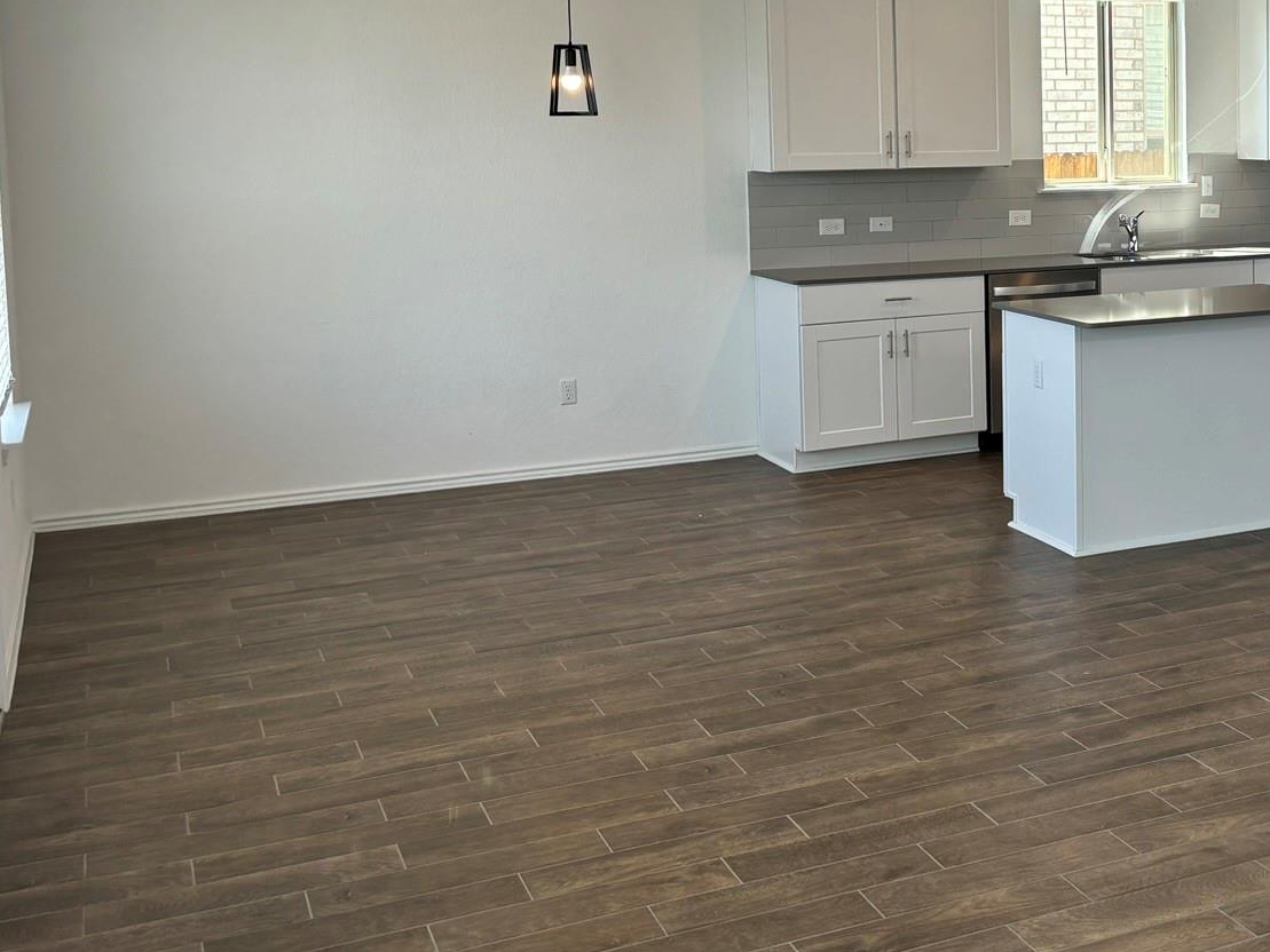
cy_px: 251
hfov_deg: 37.2
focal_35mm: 48
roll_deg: +0.3
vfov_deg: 29.8
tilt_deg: -4.9
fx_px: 1761
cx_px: 1136
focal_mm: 5.96
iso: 40
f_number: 1.6
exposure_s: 1/120
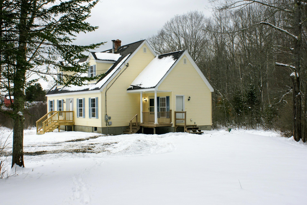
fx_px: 333
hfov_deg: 49.6
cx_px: 154
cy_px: 102
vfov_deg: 34.2
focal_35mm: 39
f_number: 7.1
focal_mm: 26
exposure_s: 1/60
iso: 200
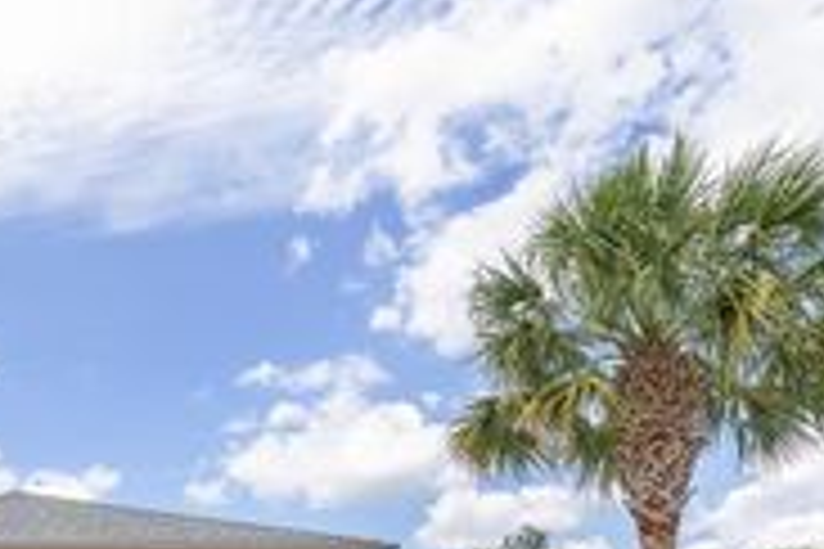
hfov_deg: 35.4
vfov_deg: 27.4
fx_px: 938
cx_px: -203
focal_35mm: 41
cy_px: 709
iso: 125
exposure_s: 1/320
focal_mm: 15
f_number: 8
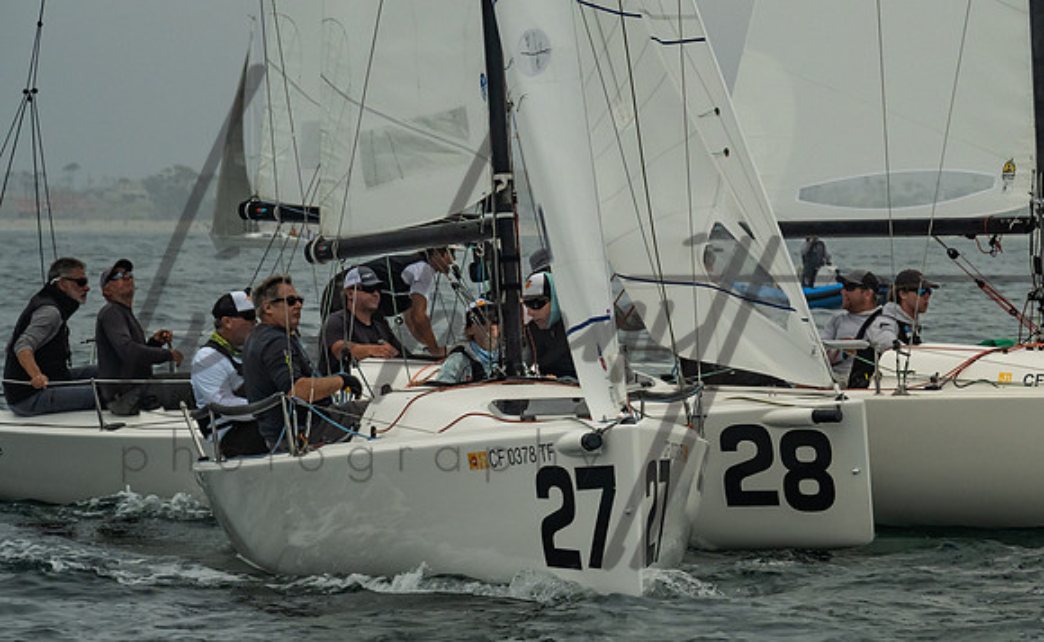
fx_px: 6460
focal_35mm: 228
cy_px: 303
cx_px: 853
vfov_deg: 5.7
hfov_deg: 9.2
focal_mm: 135
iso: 800
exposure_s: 1/3200
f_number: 9
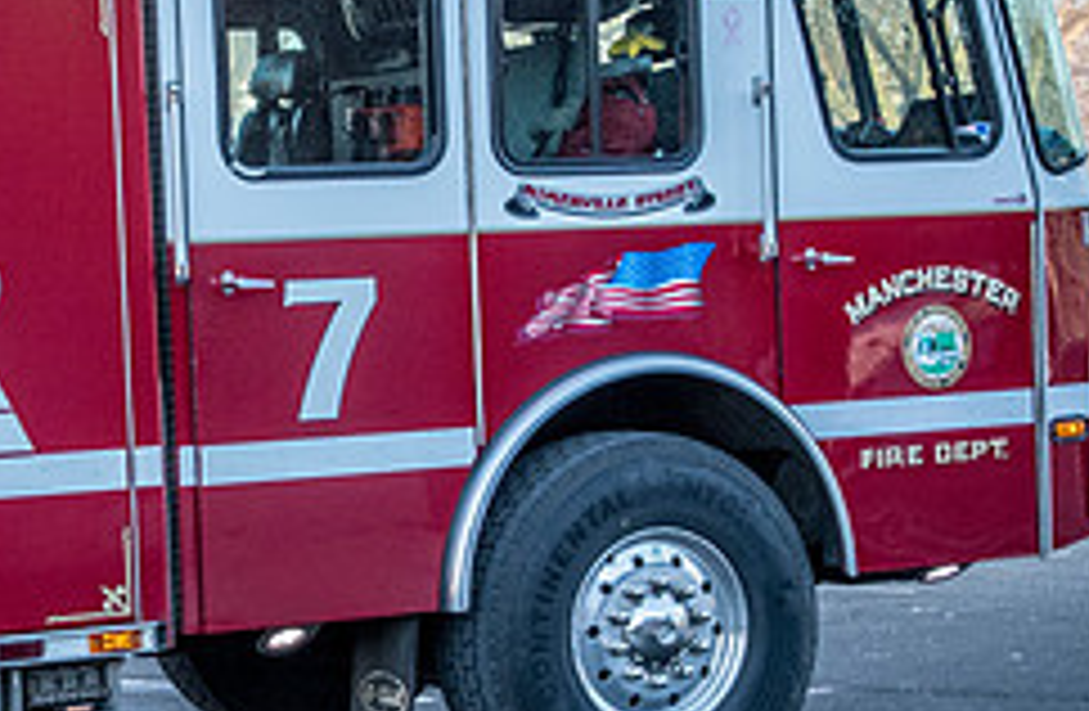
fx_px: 3186
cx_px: 285
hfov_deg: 19.3
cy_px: 431
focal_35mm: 106
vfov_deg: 12.7
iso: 1000
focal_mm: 28
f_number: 8
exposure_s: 1/500
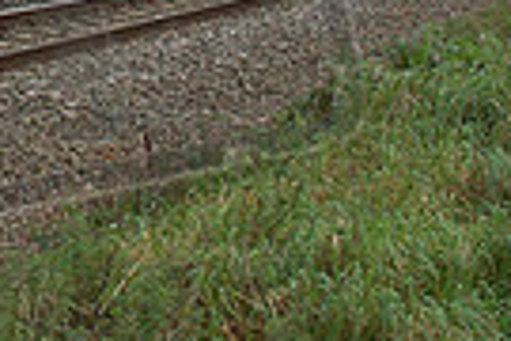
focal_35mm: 116
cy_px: -106
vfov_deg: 11.5
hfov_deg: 16.5
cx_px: -182
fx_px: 1646
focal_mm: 18
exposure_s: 1/1000
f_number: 4
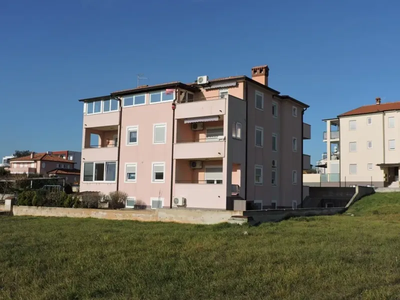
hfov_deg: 46.8
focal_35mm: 40
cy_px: 150
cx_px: 200
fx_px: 462
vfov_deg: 36.0
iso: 100
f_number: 4.2
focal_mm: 7.1
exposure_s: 1/1250
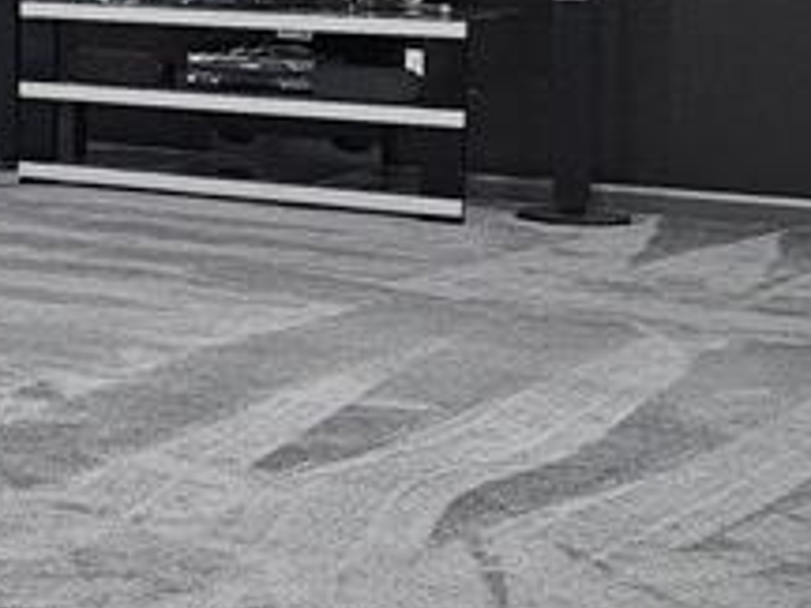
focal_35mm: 109
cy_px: -56
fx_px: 2554
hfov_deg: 16.0
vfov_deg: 13.3
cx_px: -533
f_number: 1.8
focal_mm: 5.4
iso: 500
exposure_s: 1/120
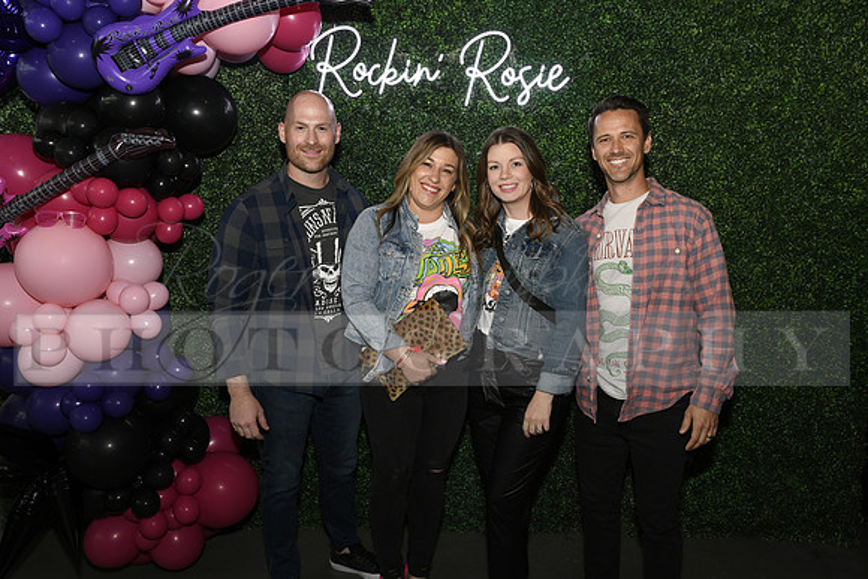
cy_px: 290
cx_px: 434
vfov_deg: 45.0
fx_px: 699
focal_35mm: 29
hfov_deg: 63.6
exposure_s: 1/60
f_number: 6.3
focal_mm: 29
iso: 500
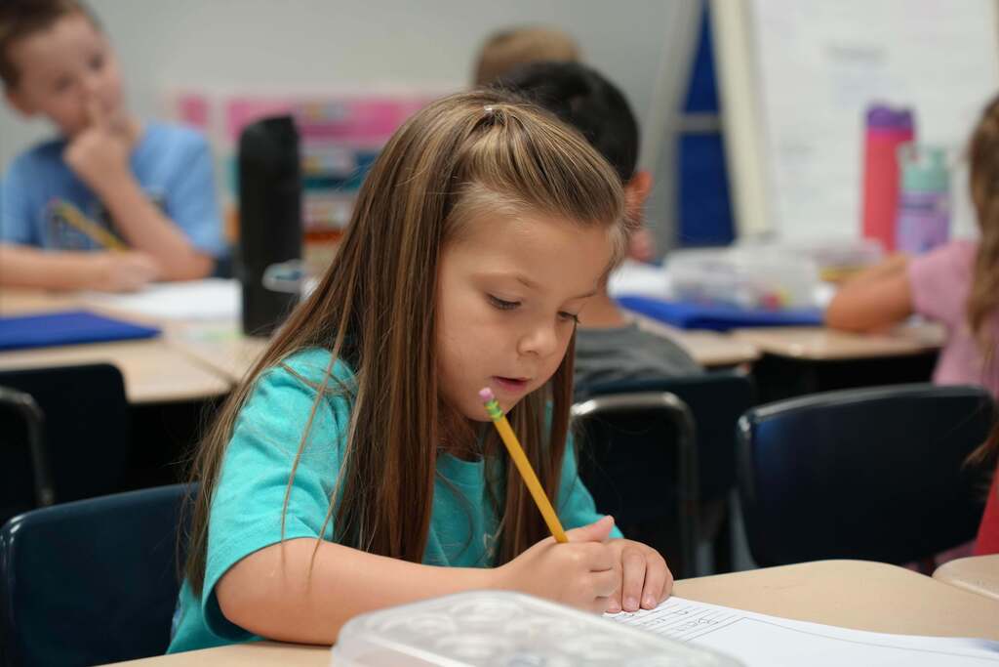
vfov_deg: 18.2
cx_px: 500
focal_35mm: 75
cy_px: 334
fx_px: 2081
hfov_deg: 27.0
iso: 1600
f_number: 4
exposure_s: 1/160
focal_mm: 75
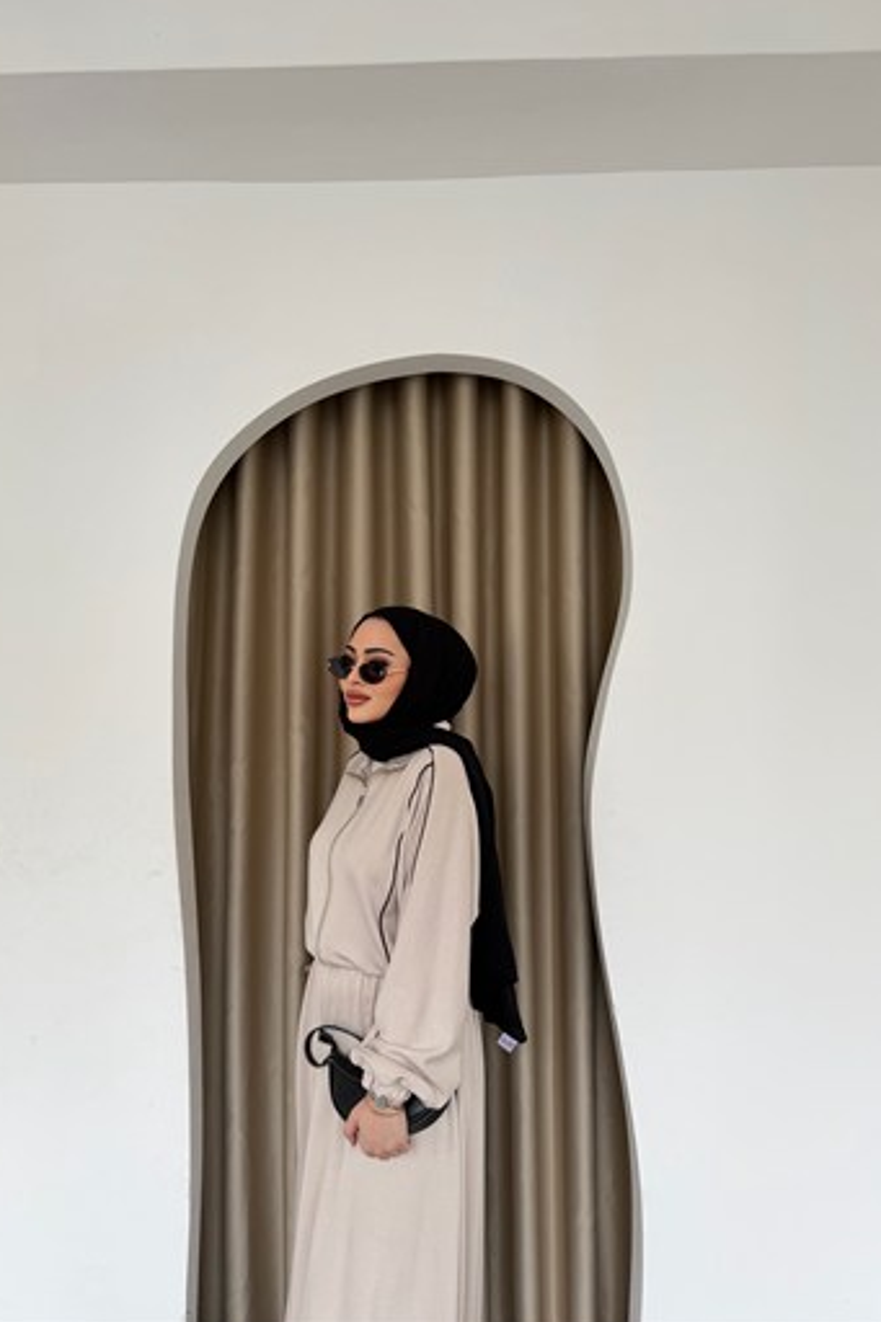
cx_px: 395
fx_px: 955
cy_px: 639
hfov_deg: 49.4
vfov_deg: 69.4
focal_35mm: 26
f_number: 1.78
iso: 80
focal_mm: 6.76
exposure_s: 1/121
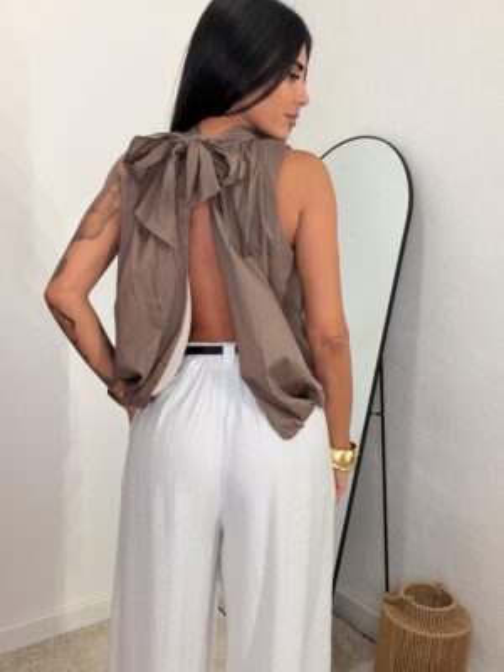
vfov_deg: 60.0
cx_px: 252
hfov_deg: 46.8
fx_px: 582
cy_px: 336
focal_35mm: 30
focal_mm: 2.71
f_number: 1.9
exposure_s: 1/80
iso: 64
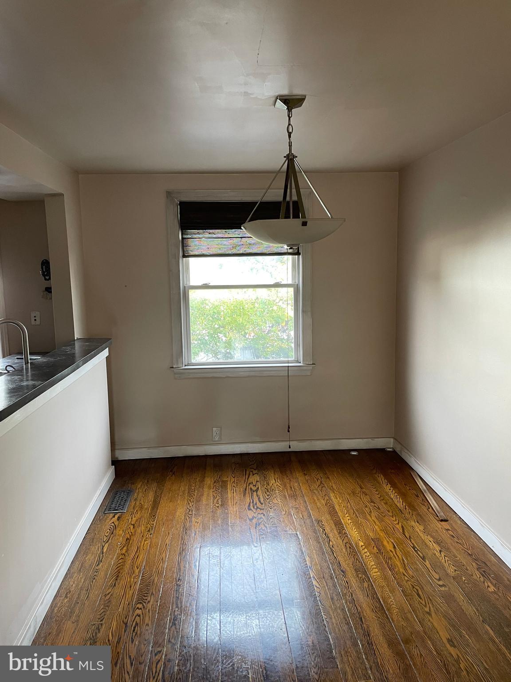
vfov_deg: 67.3
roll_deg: +1.4
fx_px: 512
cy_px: 341
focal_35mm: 26
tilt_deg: -6.9
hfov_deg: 53.1
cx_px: 256
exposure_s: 1/79
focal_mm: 4.2
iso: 125
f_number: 1.6
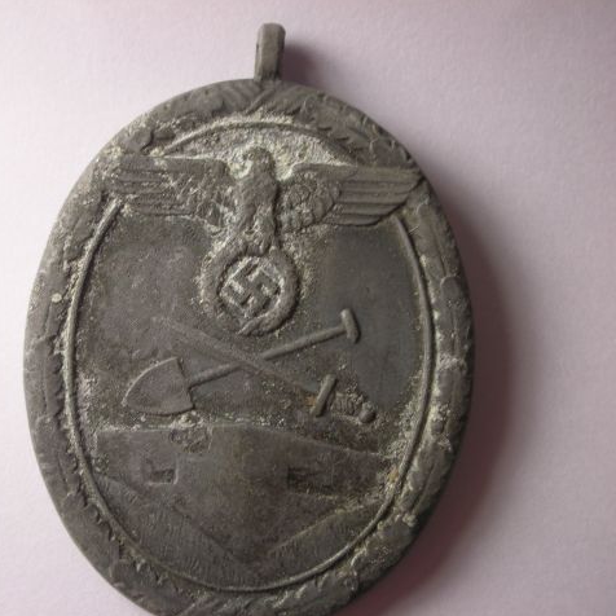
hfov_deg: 27.2
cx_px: 233
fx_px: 1268
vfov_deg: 27.3
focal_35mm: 63
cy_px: 308
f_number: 3.5
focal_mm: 8.8
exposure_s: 1/52
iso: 50
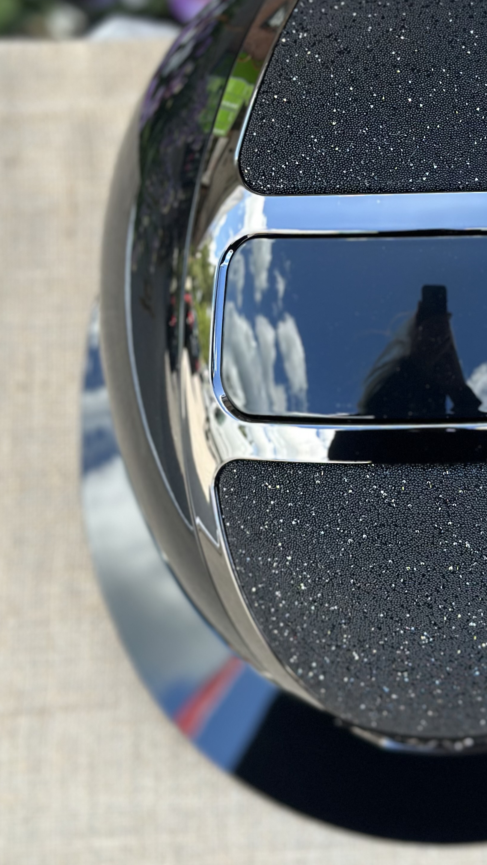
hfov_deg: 16.3
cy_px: 266
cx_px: 437
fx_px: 1675
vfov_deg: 28.7
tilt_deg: -73.7
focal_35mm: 73
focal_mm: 6.86
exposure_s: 1/441
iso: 80
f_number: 1.78
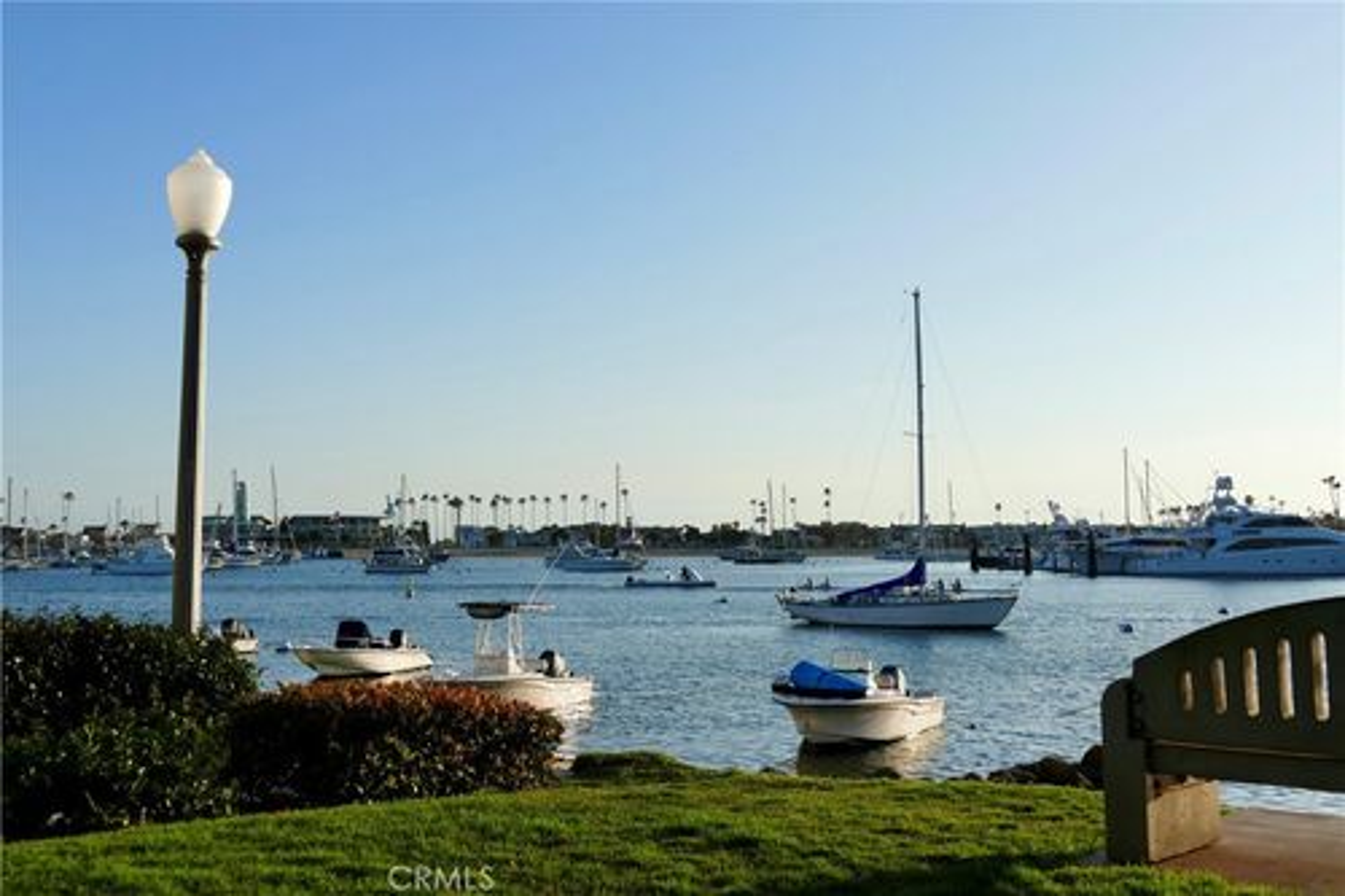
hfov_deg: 48.5
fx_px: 1494
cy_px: 448
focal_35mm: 40
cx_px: 672
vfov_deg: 33.4
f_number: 3.5
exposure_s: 1/1600
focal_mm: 14.5
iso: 125
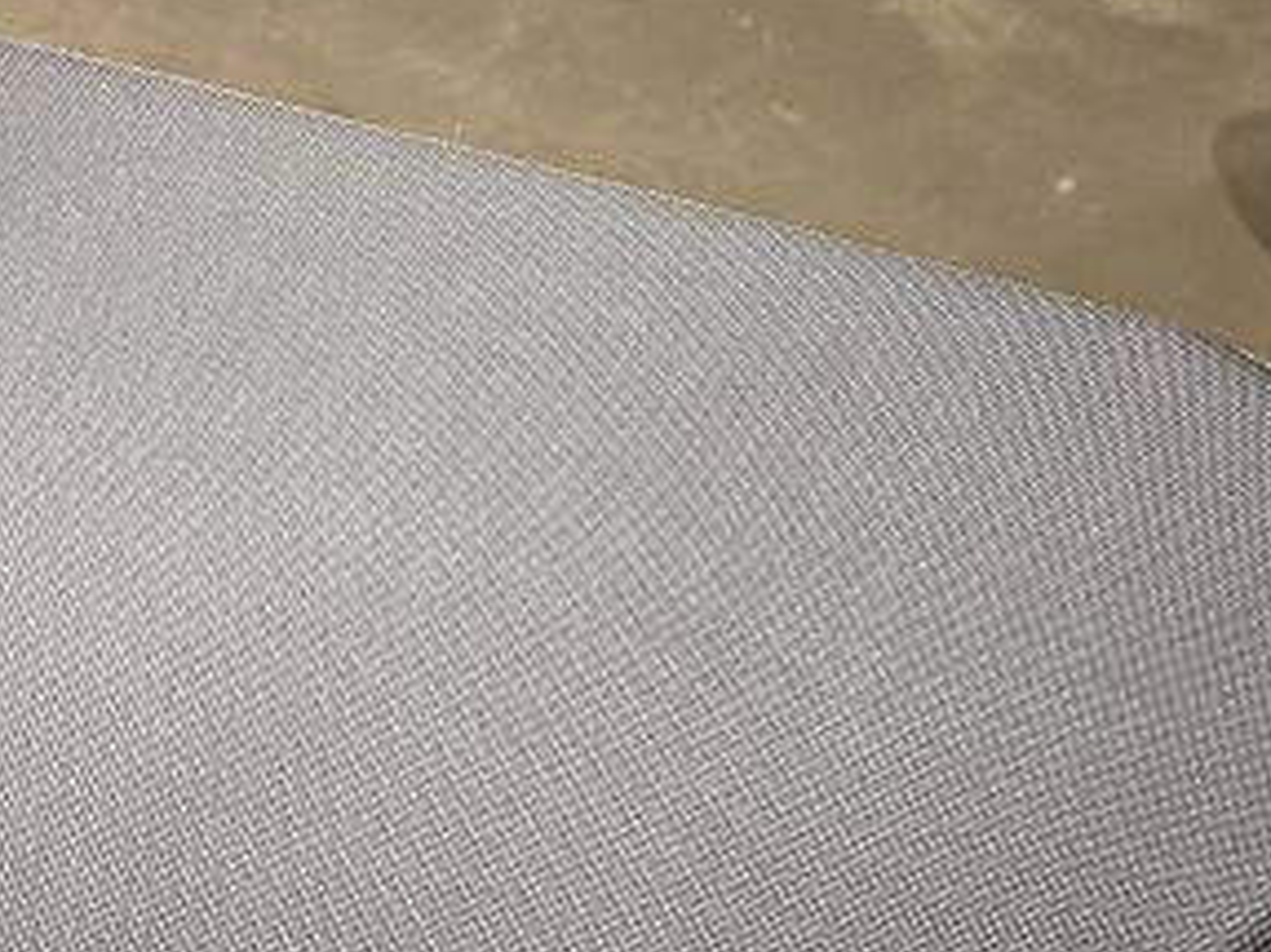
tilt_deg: -52.3
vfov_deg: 15.3
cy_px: 671
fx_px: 3523
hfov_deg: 19.2
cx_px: -297
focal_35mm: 96
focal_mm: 4.25
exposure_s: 1/50
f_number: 1.8
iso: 200
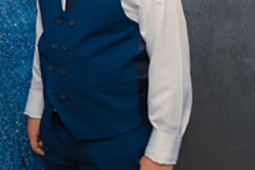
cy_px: -67
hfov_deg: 21.1
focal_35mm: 92
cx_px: -20
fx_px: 652
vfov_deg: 14.1
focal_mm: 24
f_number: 3.5
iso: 800
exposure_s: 1/125
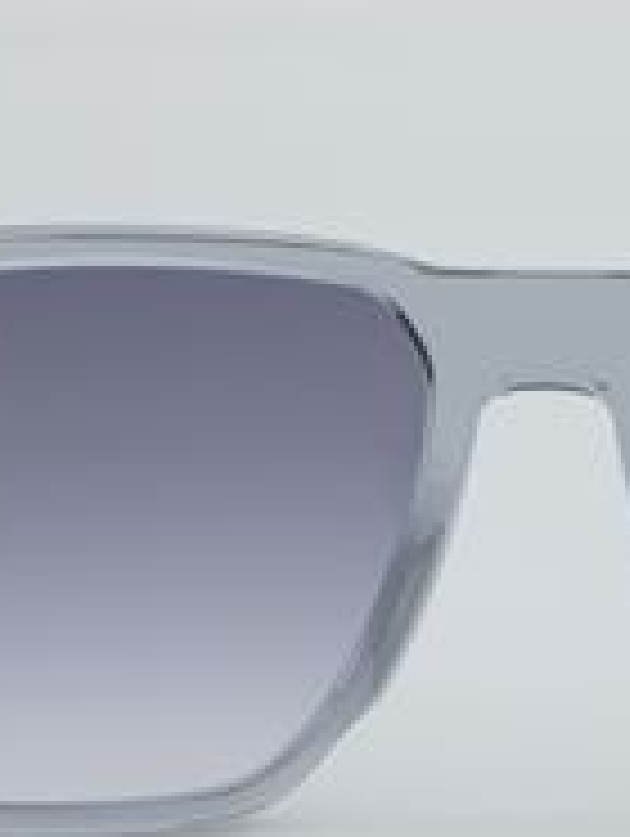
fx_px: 4117
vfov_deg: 11.6
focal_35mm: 170
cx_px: 554
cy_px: 486
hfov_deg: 8.7
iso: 100
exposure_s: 1/4
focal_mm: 55
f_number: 32
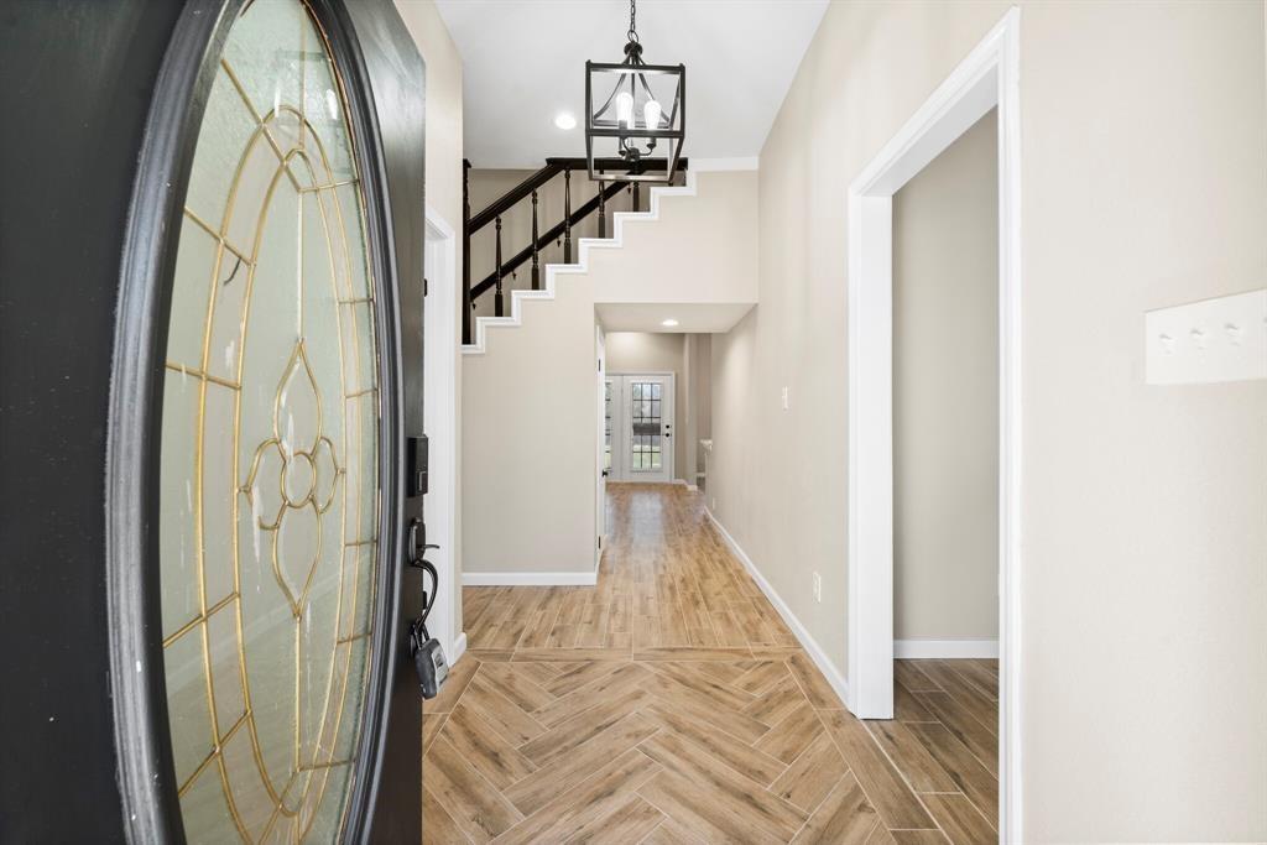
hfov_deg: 104.2
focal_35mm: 14
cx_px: 634
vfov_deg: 81.2
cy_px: 422
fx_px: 493
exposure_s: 1/20
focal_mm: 14
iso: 1250
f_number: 8
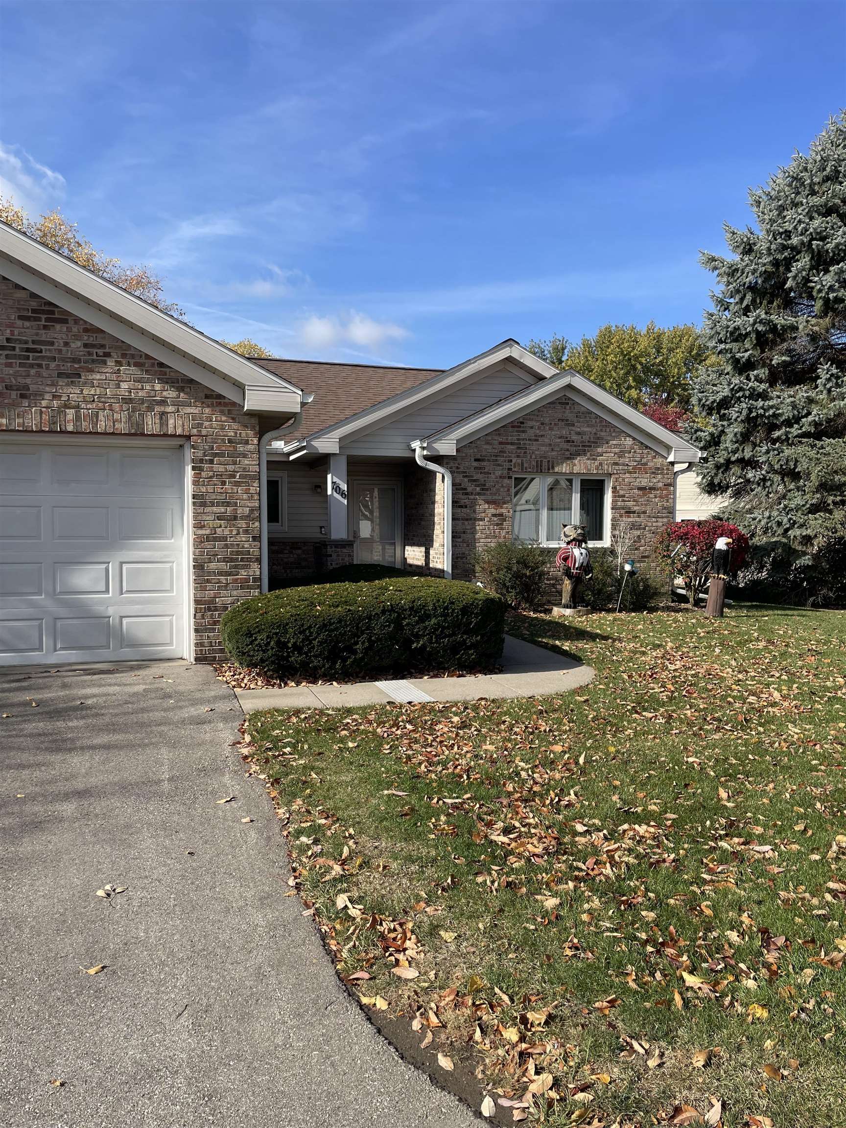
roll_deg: +0.3
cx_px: 423
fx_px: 847
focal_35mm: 26
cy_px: 564
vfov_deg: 67.3
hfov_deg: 53.1
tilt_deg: +0.6
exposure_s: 1/2817
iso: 32
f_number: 1.6
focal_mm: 4.2
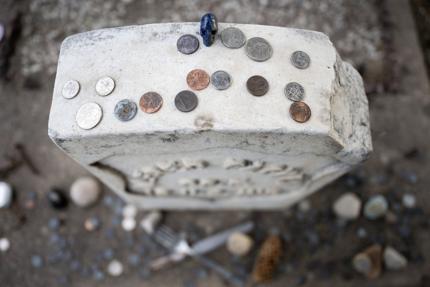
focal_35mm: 30
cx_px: 215
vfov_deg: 44.3
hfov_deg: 62.8
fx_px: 352
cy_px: 144
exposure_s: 1/250
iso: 64
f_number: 2.8
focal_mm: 29.5
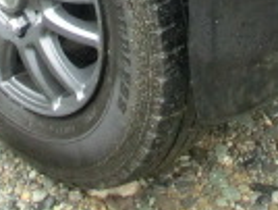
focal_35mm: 210
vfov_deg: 6.8
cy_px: -250
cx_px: 102
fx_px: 1690
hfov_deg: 9.4
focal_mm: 7.87
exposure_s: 1/60
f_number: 4.2
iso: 640
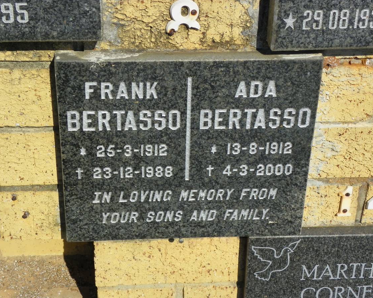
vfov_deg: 22.2
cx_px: 187
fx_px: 762
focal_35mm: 69
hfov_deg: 27.5
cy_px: 149
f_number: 5
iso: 64
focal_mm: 11.8
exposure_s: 1/400
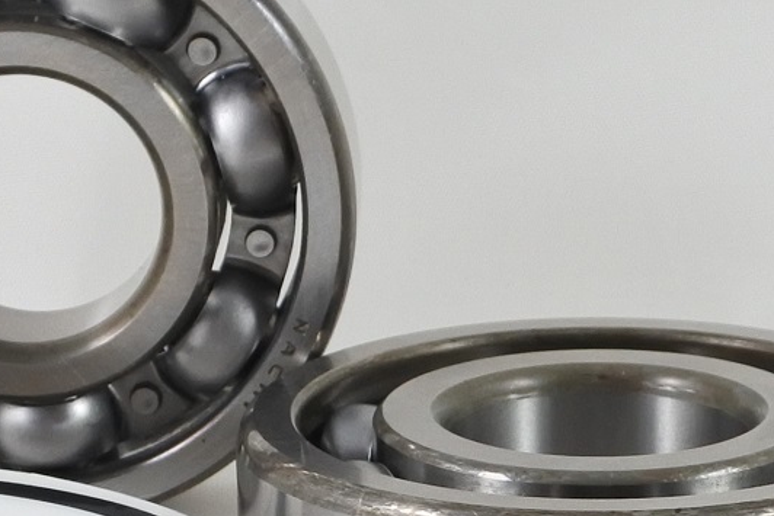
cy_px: 333
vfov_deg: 9.0
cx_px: 531
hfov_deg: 13.4
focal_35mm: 153
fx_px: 3290
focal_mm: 15.7
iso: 450
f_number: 4.2
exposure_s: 1/125
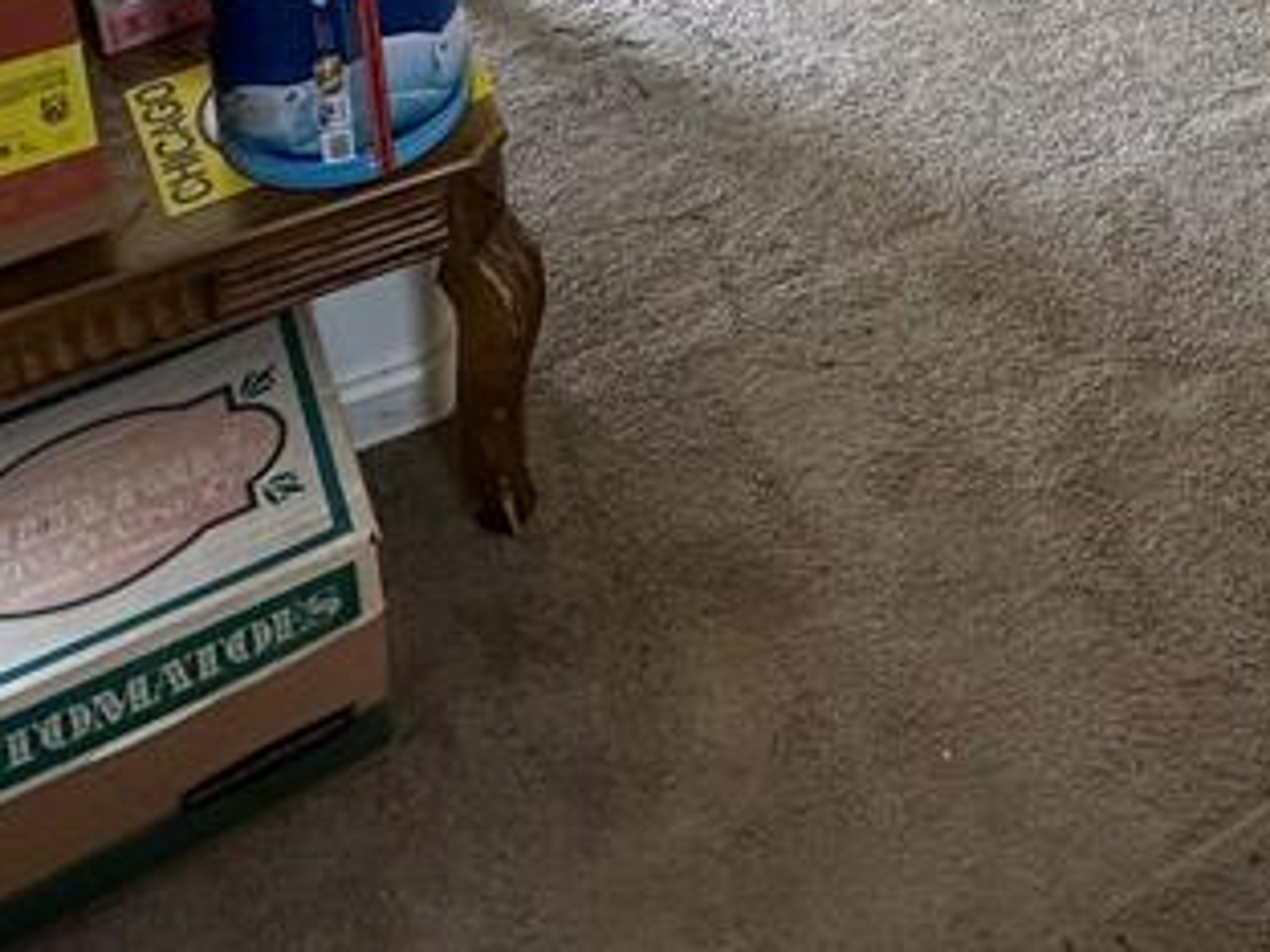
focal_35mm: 46
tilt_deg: -18.3
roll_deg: -0.3
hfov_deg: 40.0
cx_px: 969
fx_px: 1688
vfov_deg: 24.1
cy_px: -509
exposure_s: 1/99
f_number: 2.2
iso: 160
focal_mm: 2.22
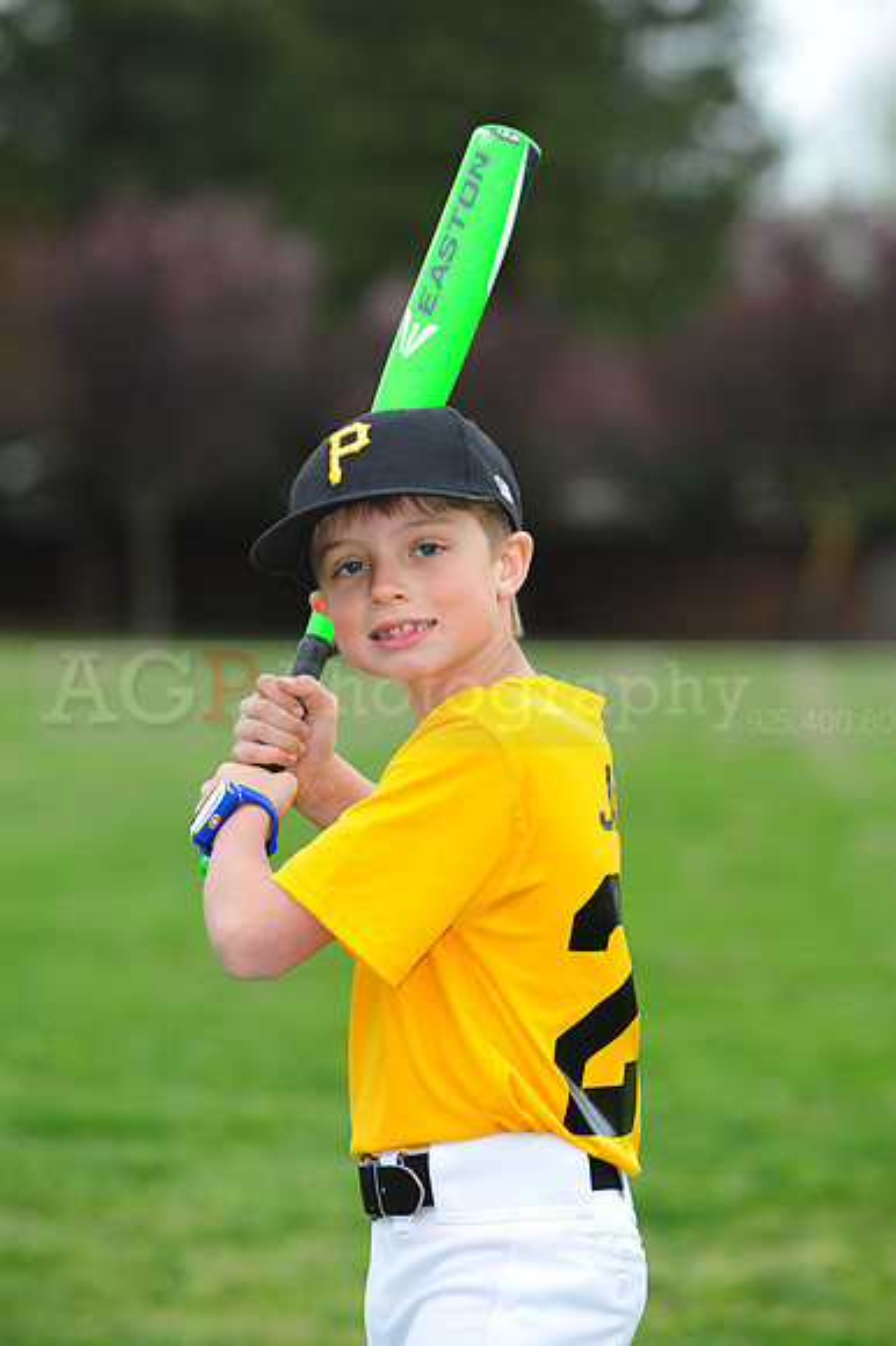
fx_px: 6914
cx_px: 448
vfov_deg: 11.1
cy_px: 673
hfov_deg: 7.4
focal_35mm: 185
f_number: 5.6
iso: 400
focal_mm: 185
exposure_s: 1/400
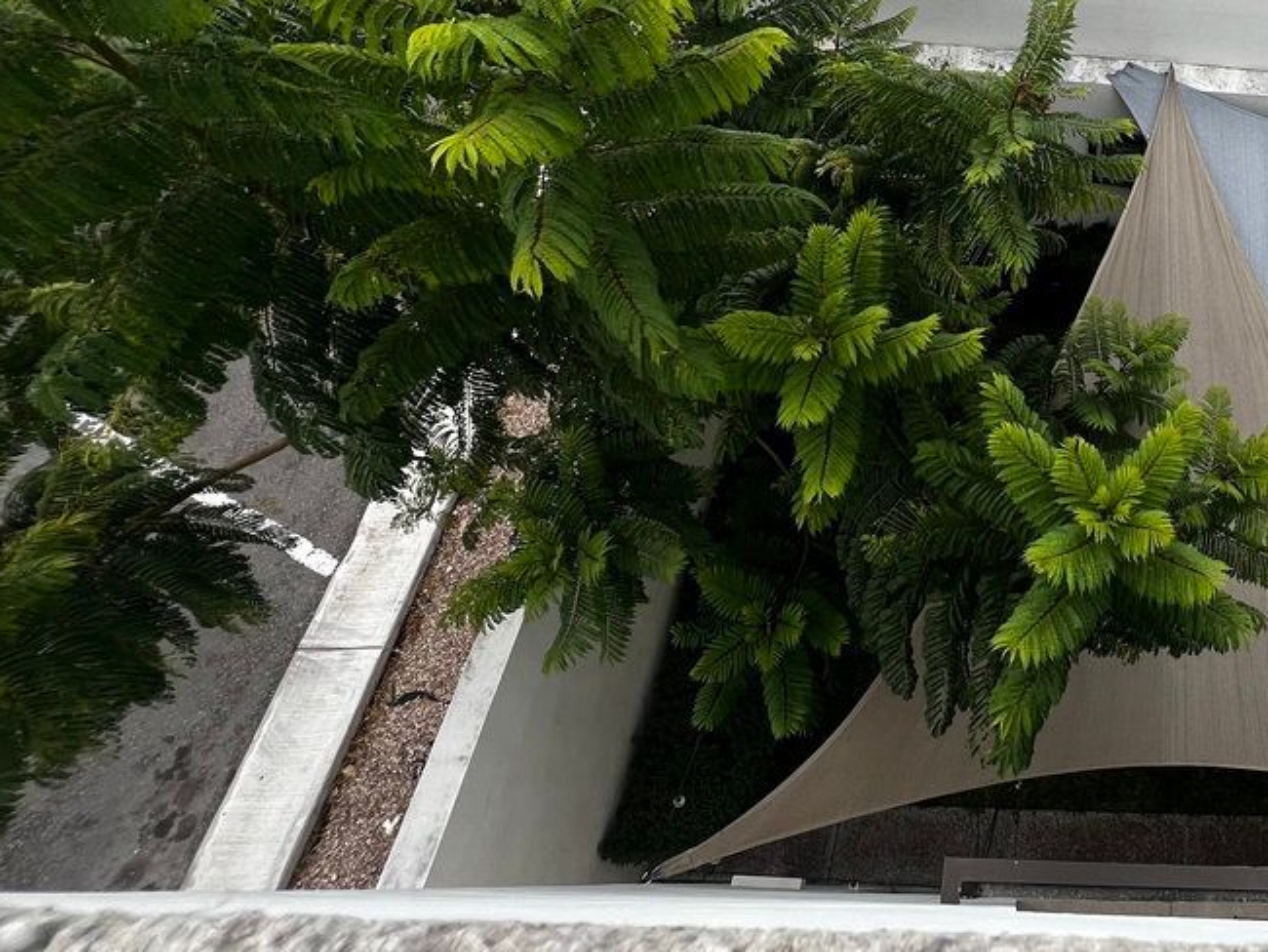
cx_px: 1133
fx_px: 879
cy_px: 191
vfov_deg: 53.1
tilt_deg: -53.5
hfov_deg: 60.9
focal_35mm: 24
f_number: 1.8
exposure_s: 1/752
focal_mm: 1.57
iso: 32
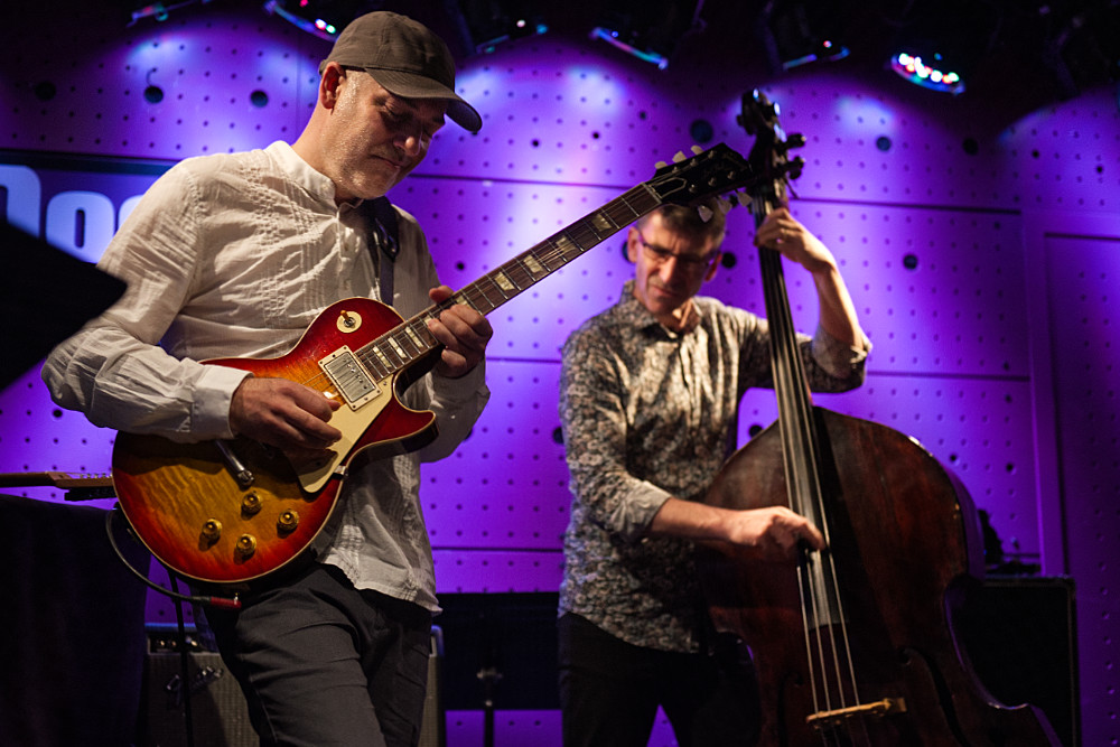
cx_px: 560
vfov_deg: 28.1
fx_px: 1493
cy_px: 374
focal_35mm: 48
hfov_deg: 41.1
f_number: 2.8
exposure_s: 1/160
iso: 1250
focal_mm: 48
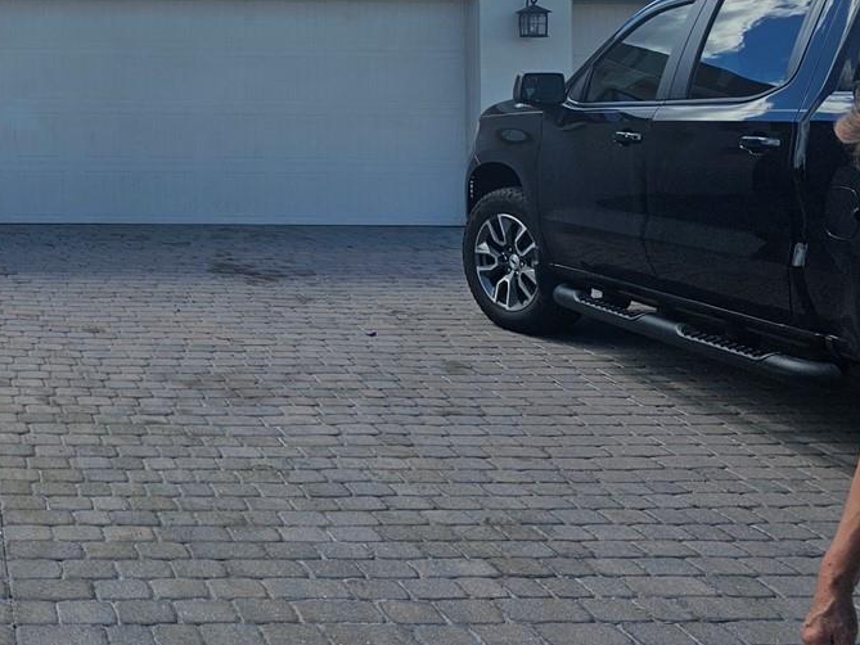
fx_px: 1367
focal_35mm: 55
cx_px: -13
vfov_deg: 25.5
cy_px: 37
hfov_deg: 32.0
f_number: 1.7
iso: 10
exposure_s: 1/1076
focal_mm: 6.3
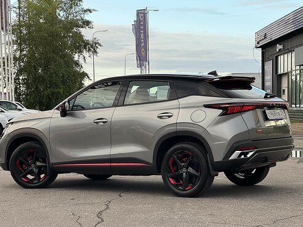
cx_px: 149
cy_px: 124
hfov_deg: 22.8
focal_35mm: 86
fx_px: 752
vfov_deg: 17.1
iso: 25
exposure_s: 1/99
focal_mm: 9
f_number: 2.8
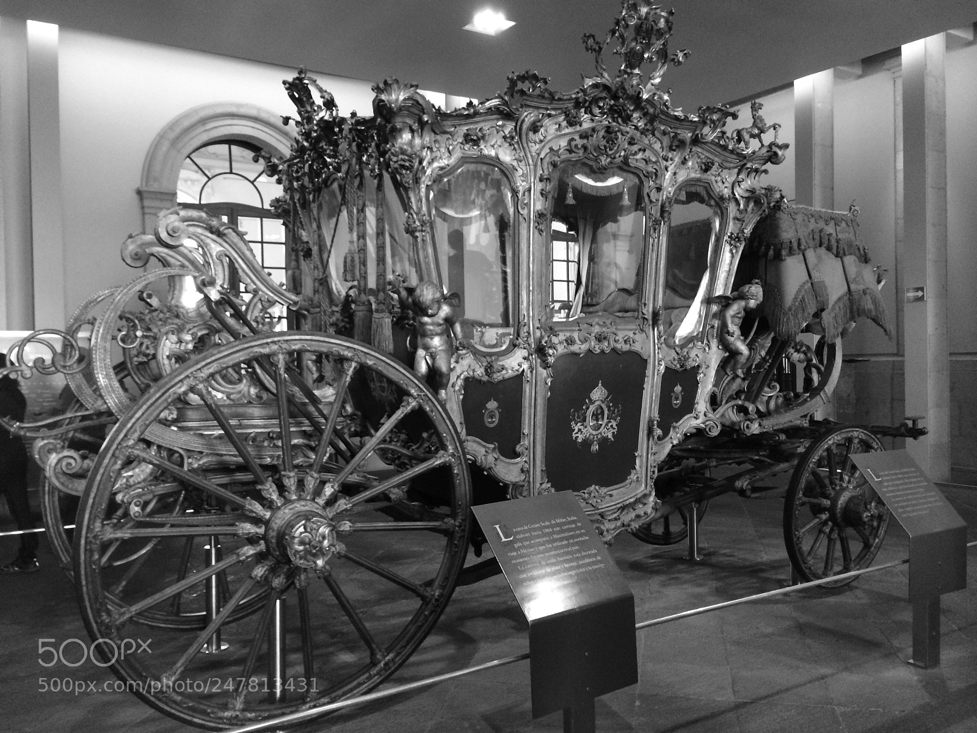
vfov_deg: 46.8
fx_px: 847
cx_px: 488
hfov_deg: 60.0
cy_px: 366
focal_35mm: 30
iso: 250
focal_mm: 4.12
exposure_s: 1/30
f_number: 2.2
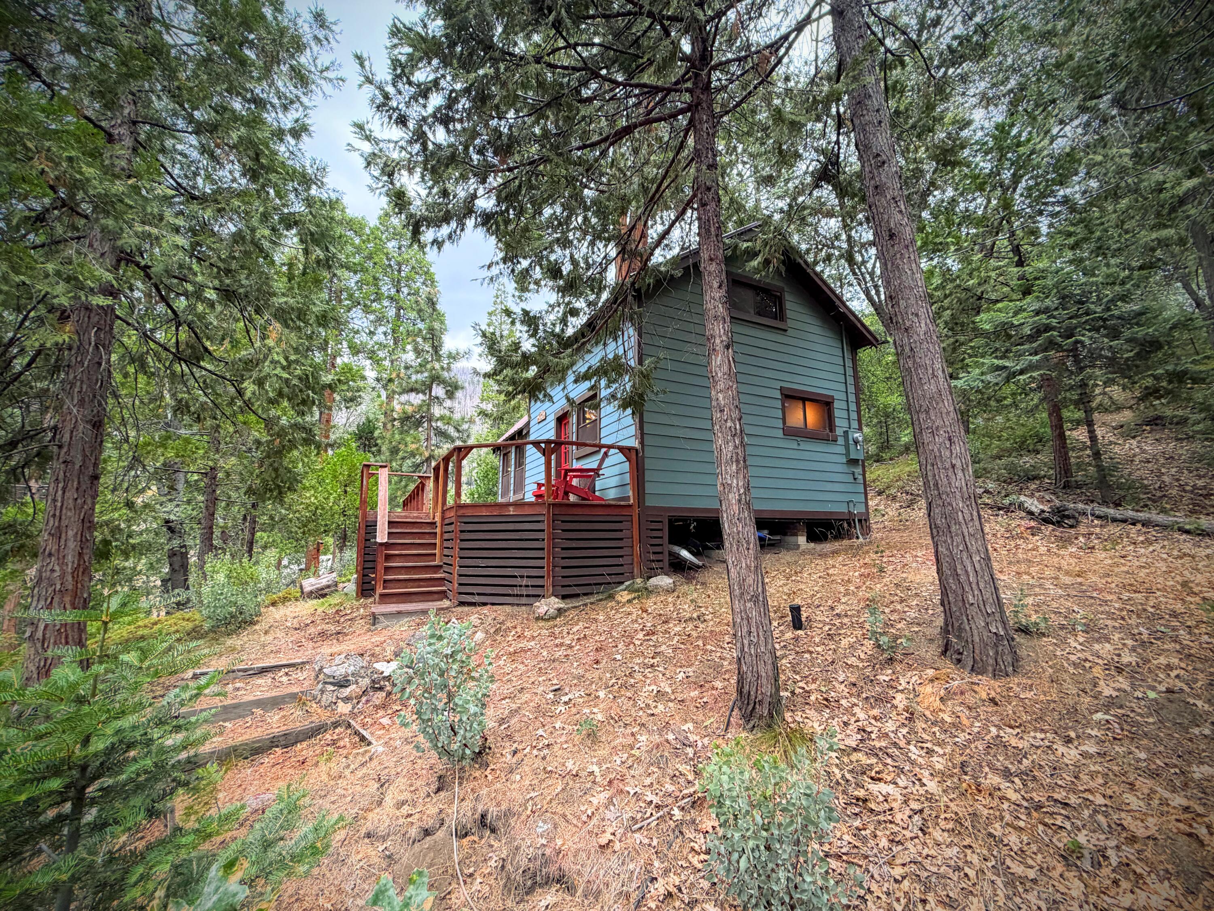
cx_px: 607
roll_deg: +0.4
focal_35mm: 14
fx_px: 491
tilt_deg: +9.7
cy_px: 456
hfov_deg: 102.1
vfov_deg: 85.7
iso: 160
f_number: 2.2
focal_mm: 2.22
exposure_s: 1/121
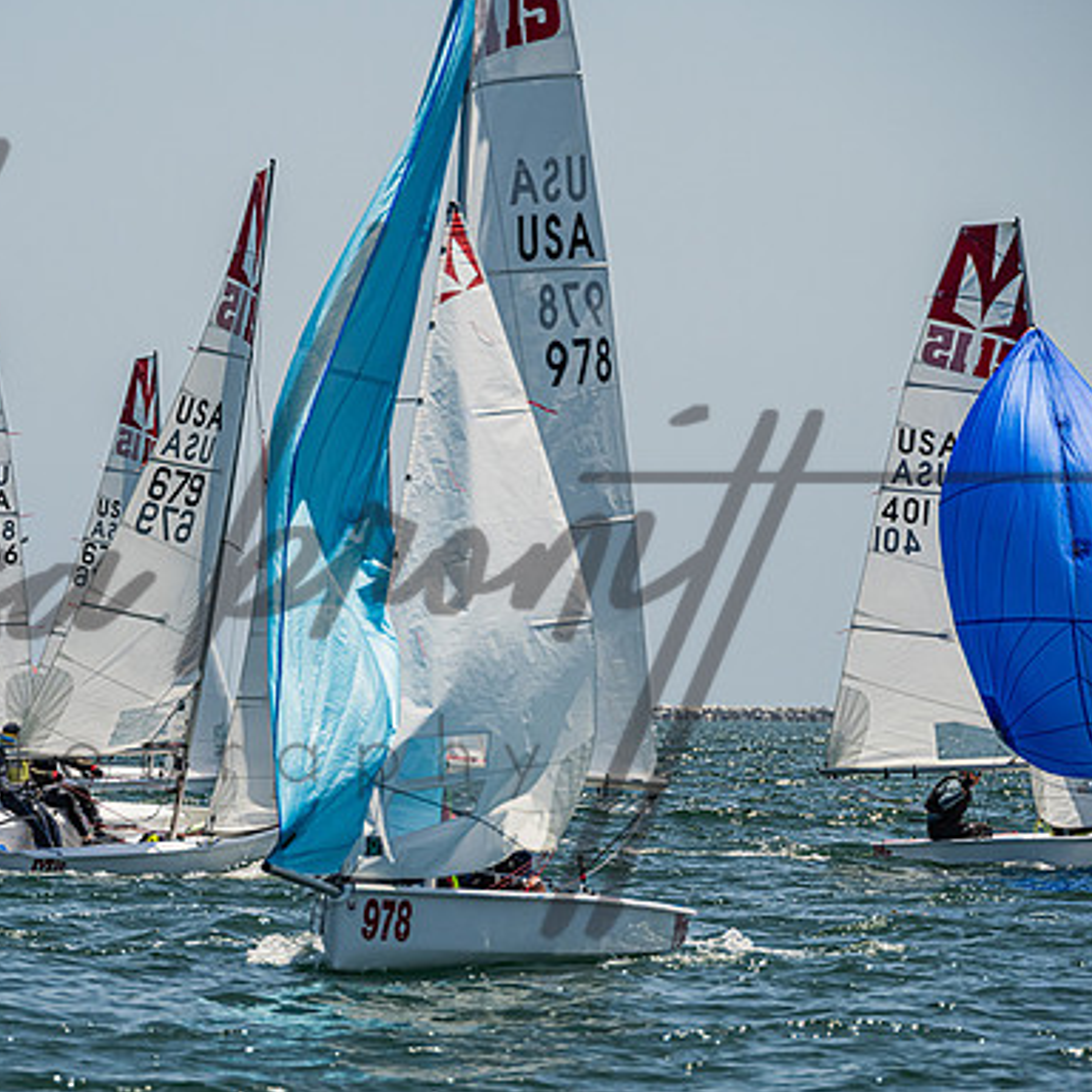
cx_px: 351
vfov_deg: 5.3
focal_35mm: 333
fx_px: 11885
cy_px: 609
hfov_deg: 5.3
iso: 400
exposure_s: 1/3200
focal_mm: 230
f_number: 8
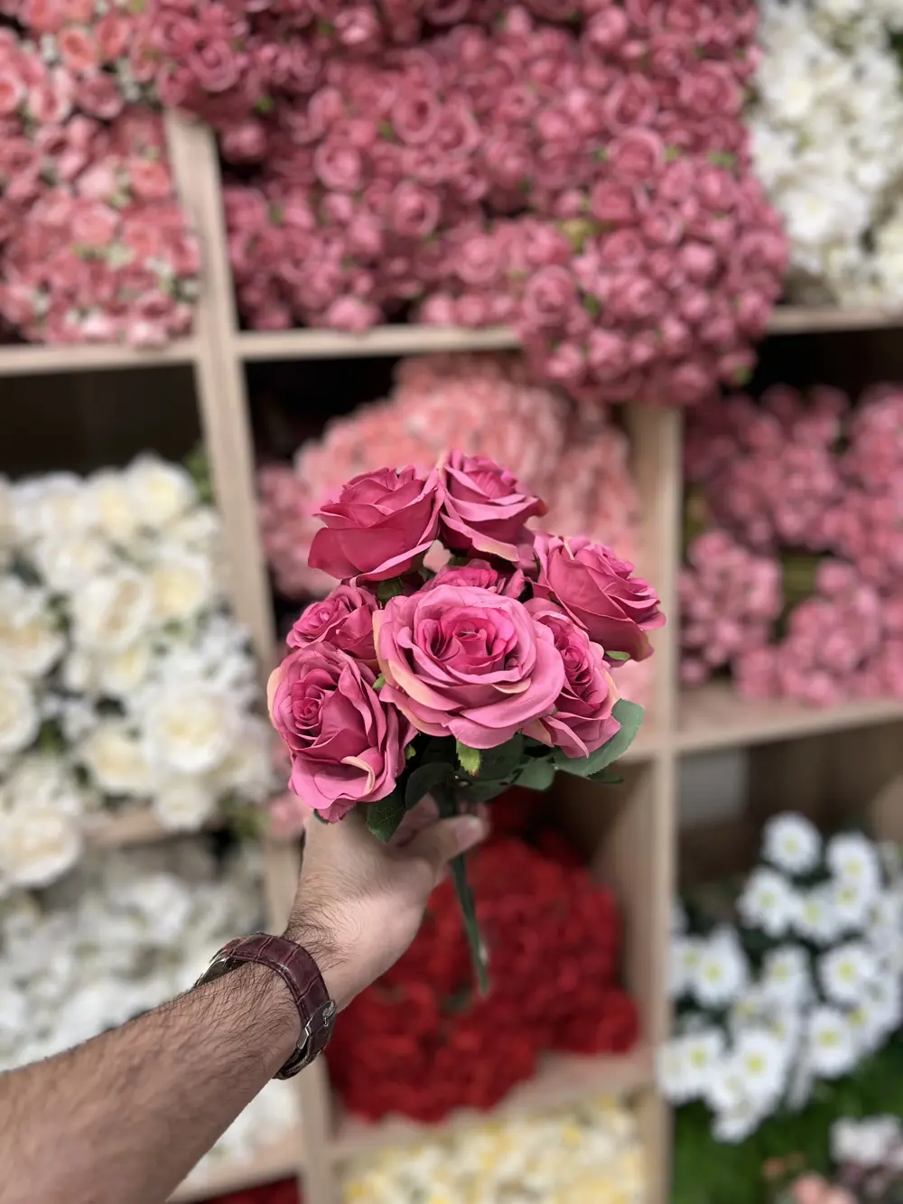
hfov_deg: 53.1
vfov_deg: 67.3
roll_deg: +3.2
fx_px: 904
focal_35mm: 26
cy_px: 602
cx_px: 452
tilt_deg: -14.6
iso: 80
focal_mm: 5.7
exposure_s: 1/121
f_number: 1.5
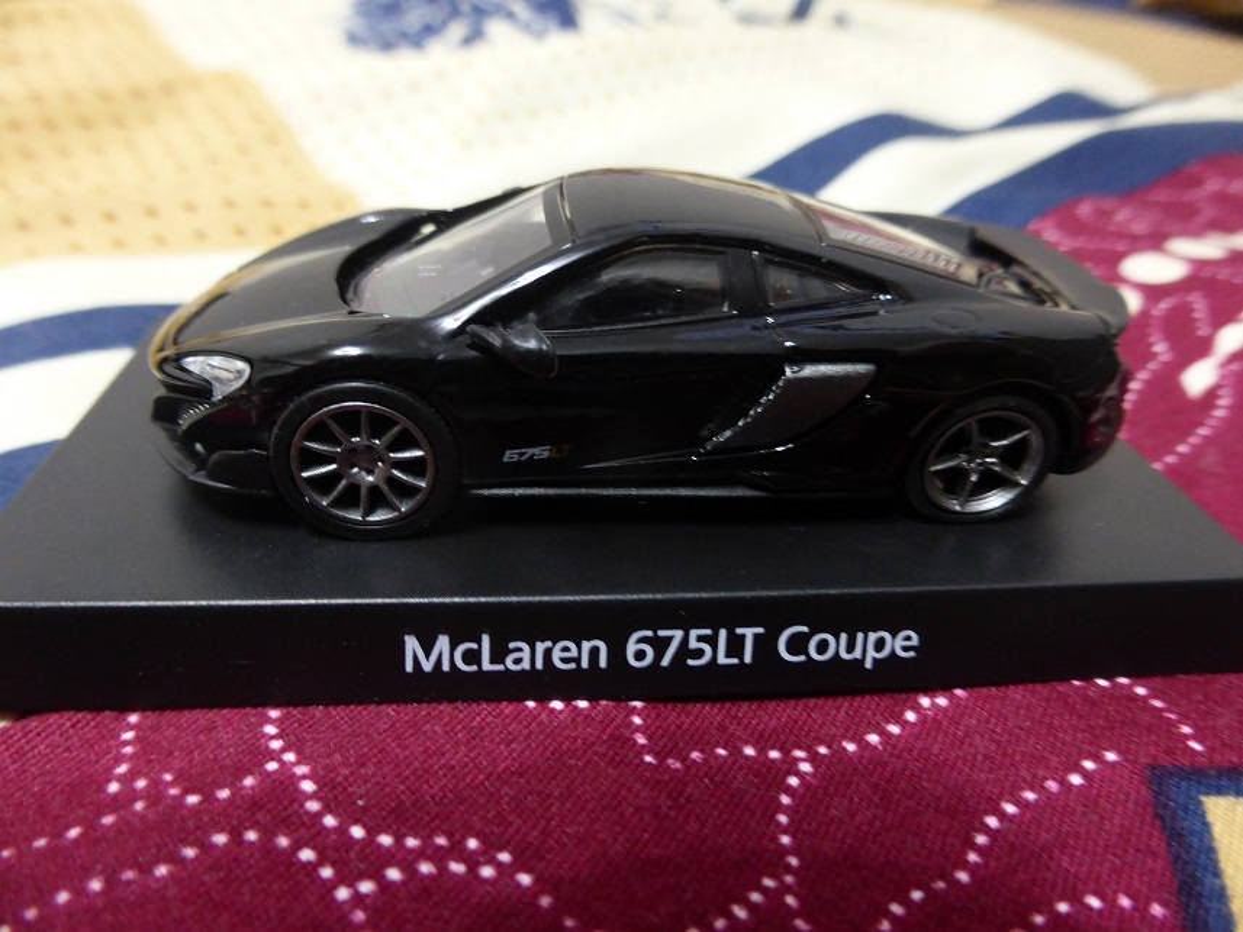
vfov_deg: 54.9
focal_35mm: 25
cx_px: 622
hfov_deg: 69.4
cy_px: 466
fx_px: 898
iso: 400
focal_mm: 4.3
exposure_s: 1/6
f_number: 3.3
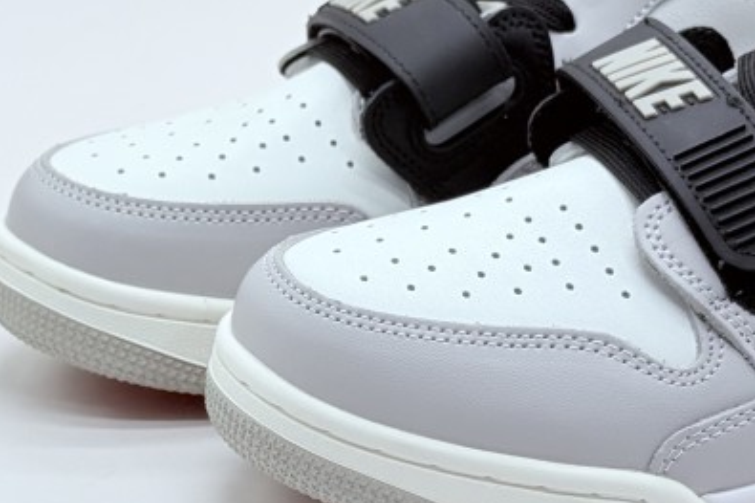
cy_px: 272
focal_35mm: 54
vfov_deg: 25.0
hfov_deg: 36.9
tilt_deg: -21.8
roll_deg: +0.9
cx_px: 370
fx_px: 1132
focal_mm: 6.76
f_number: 1.78
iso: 64
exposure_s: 1/646
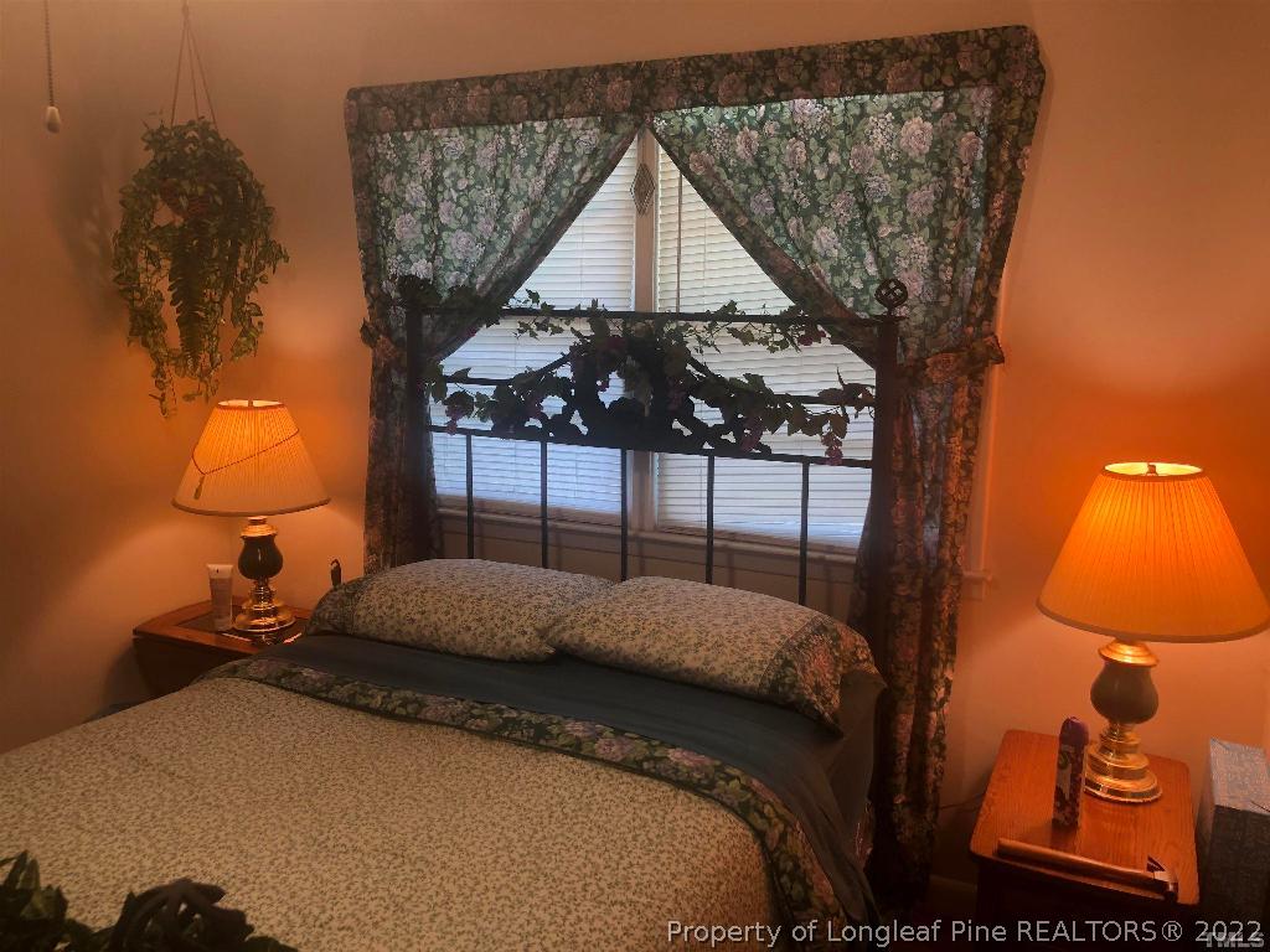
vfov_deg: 49.7
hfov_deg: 63.4
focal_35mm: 28
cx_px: 635
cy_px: 476
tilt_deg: -11.0
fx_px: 1027
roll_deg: -0.3
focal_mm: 3.99
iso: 160
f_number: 1.8
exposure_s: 1/120
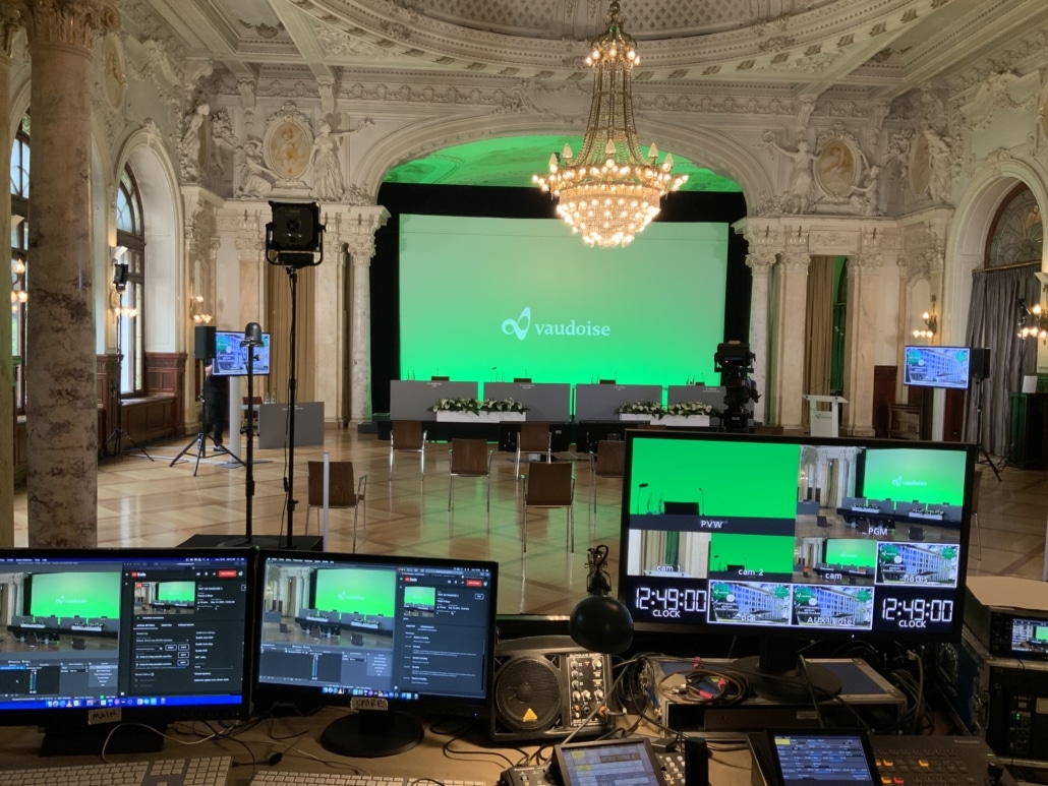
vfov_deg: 48.2
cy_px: 393
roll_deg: -1.1
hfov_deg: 61.6
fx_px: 878
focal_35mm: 29
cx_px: 524
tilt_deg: -2.9
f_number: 1.8
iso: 80
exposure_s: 1/50
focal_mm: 3
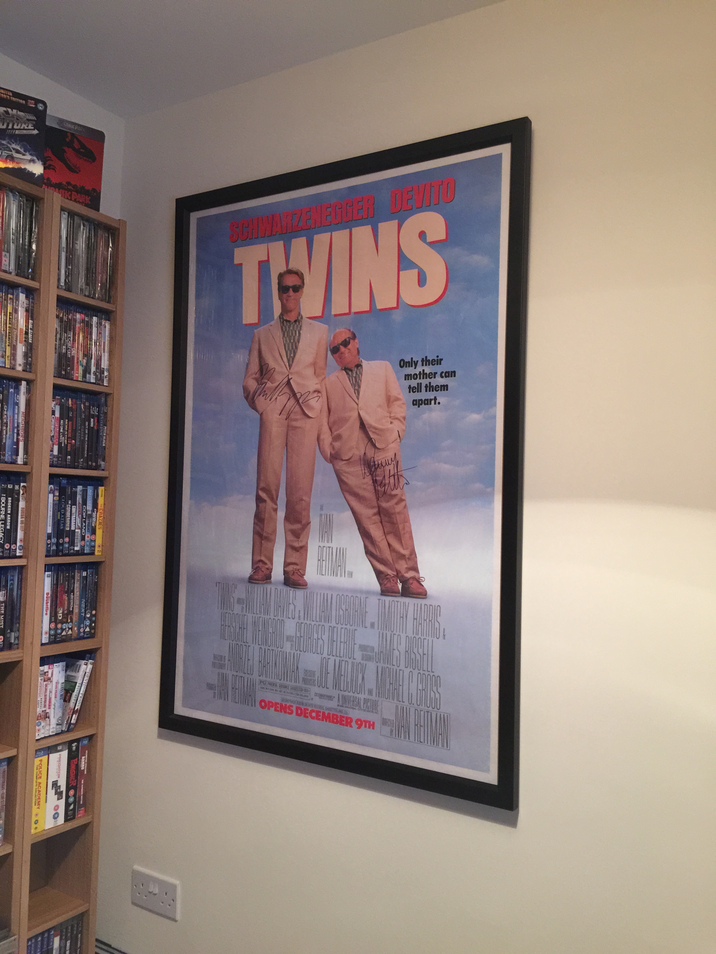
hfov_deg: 48.2
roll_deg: -1.8
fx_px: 800
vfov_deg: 61.7
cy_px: 477
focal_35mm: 29
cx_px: 358
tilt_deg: +2.3
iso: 125
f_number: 2.2
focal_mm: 4.15
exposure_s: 1/10
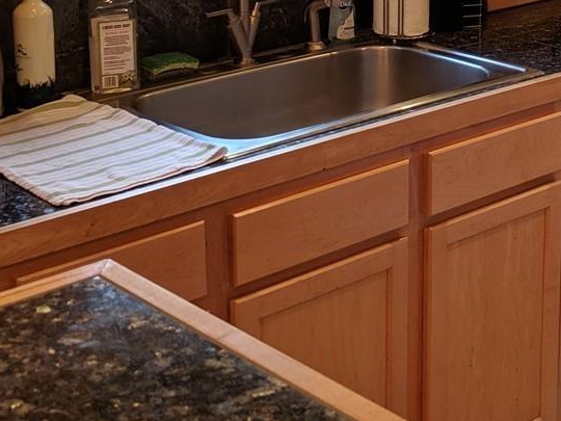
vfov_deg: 18.5
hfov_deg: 25.0
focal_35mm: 77
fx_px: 1248
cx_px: 420
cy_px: -26
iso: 191
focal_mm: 4.67
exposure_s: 1/60
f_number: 2
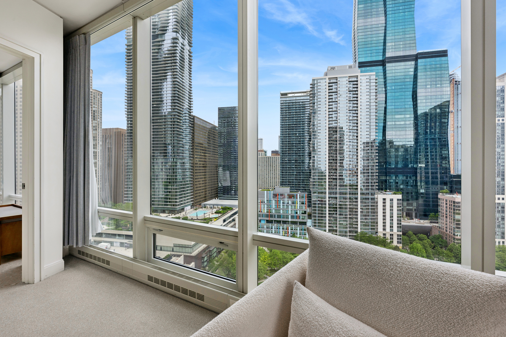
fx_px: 225
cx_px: 253
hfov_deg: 96.7
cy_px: 168
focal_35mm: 16
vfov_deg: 73.7
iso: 200
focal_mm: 16
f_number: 11
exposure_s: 1/125
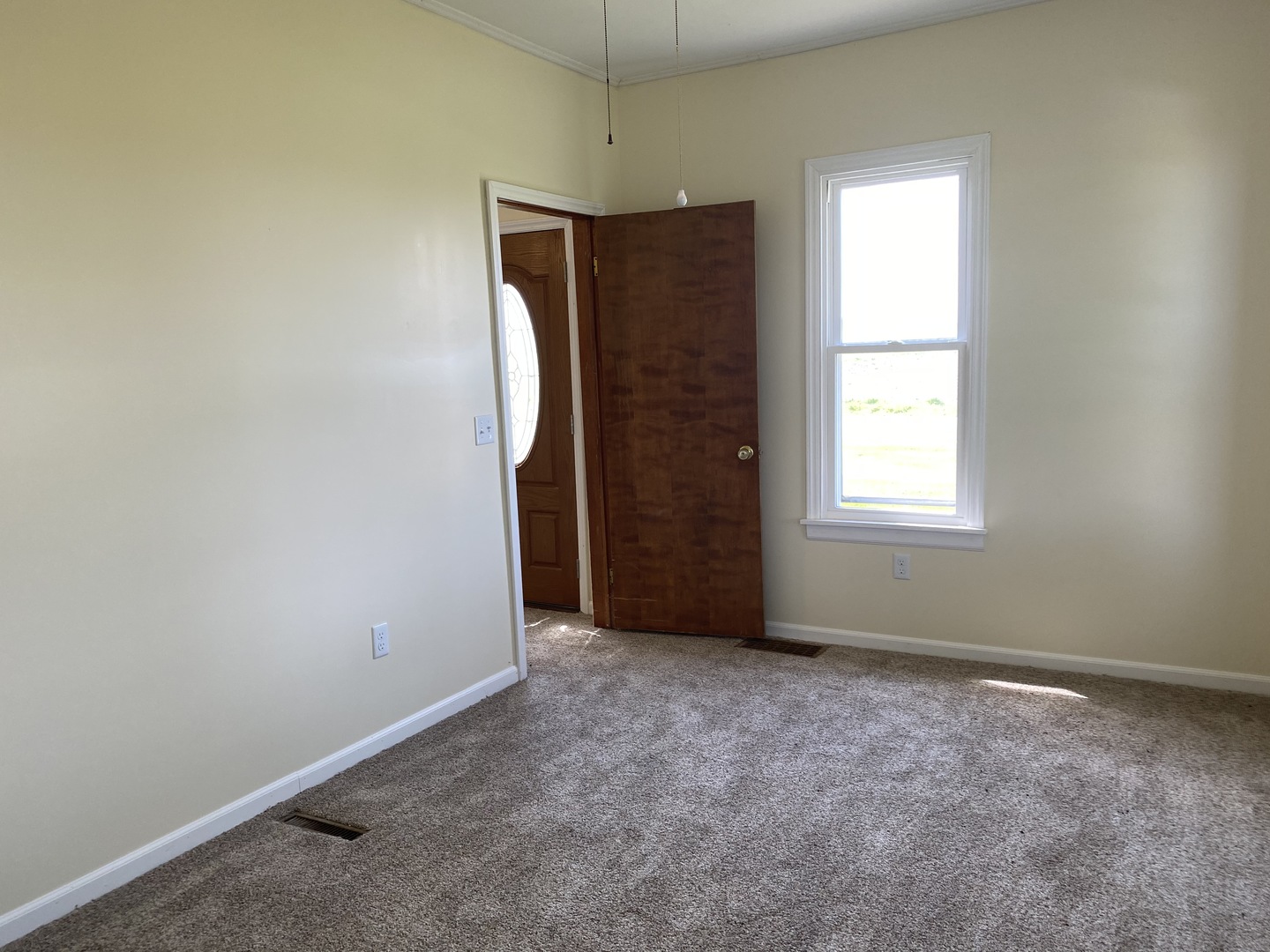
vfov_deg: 53.1
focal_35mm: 26
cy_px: 476
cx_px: 635
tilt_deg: -7.8
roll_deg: +2.0
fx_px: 954
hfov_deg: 67.3
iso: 64
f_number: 1.8
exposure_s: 1/120
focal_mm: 4.25
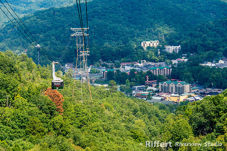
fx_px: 851
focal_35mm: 135
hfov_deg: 15.2
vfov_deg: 10.2
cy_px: 76
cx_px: 114
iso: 140
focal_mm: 135
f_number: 8
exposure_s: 1/160
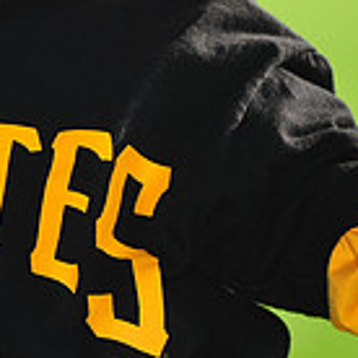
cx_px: -117
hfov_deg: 2.4
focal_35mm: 715
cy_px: -112
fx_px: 8366
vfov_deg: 2.4
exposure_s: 1/1000
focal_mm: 200
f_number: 4
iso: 200
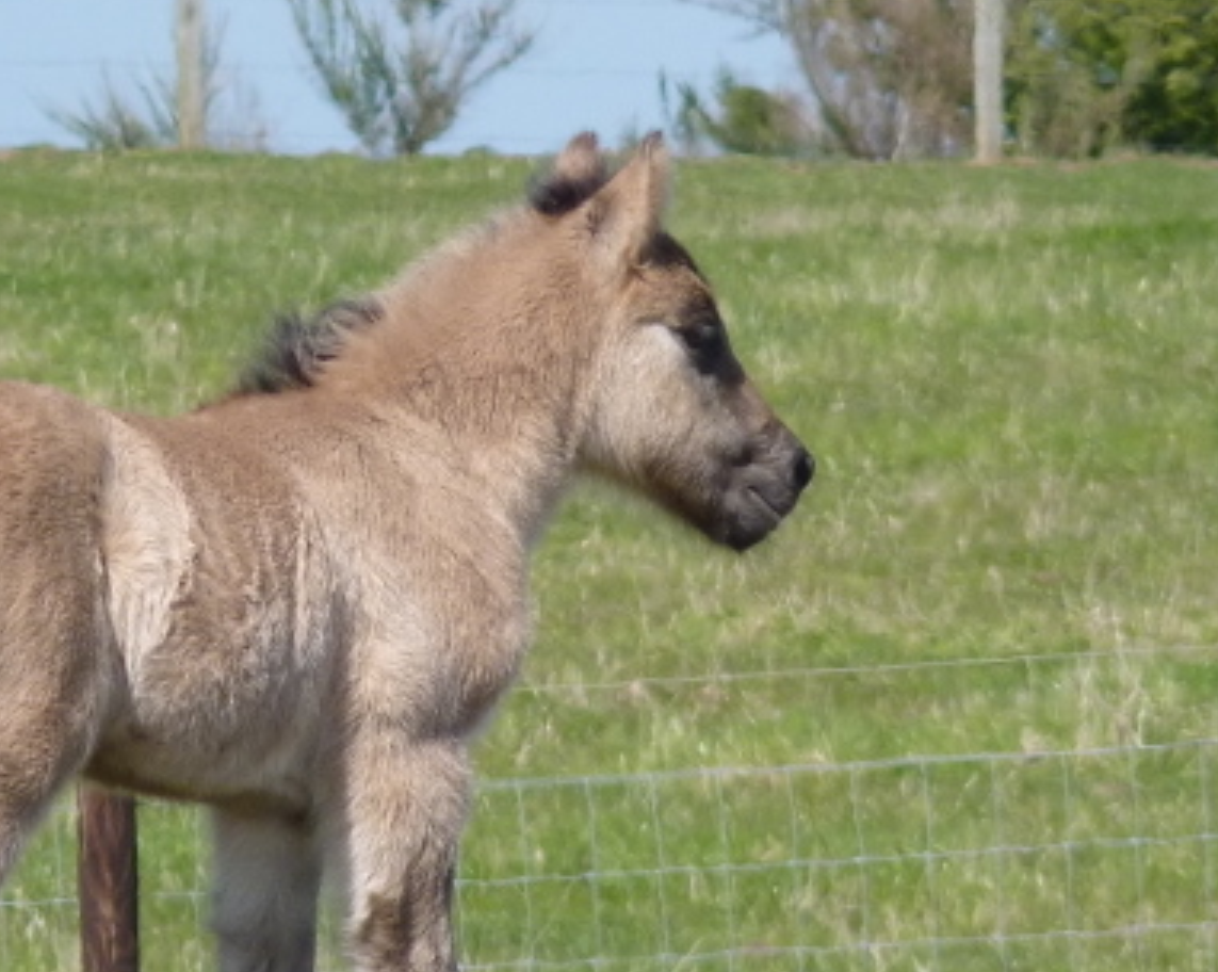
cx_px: 486
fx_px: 44870
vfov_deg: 1.2
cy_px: 719
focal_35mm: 1246
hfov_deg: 1.6
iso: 160
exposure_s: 1/640
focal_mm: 86.4
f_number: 5.6
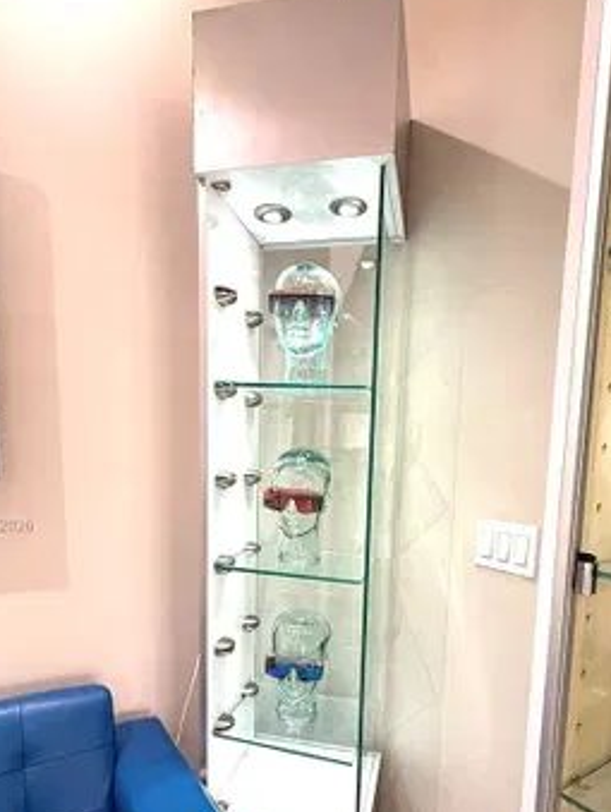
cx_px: 314
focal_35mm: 22
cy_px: 526
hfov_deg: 61.2
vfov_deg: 74.5
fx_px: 517
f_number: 2.2
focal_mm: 2.22
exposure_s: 1/60
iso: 320
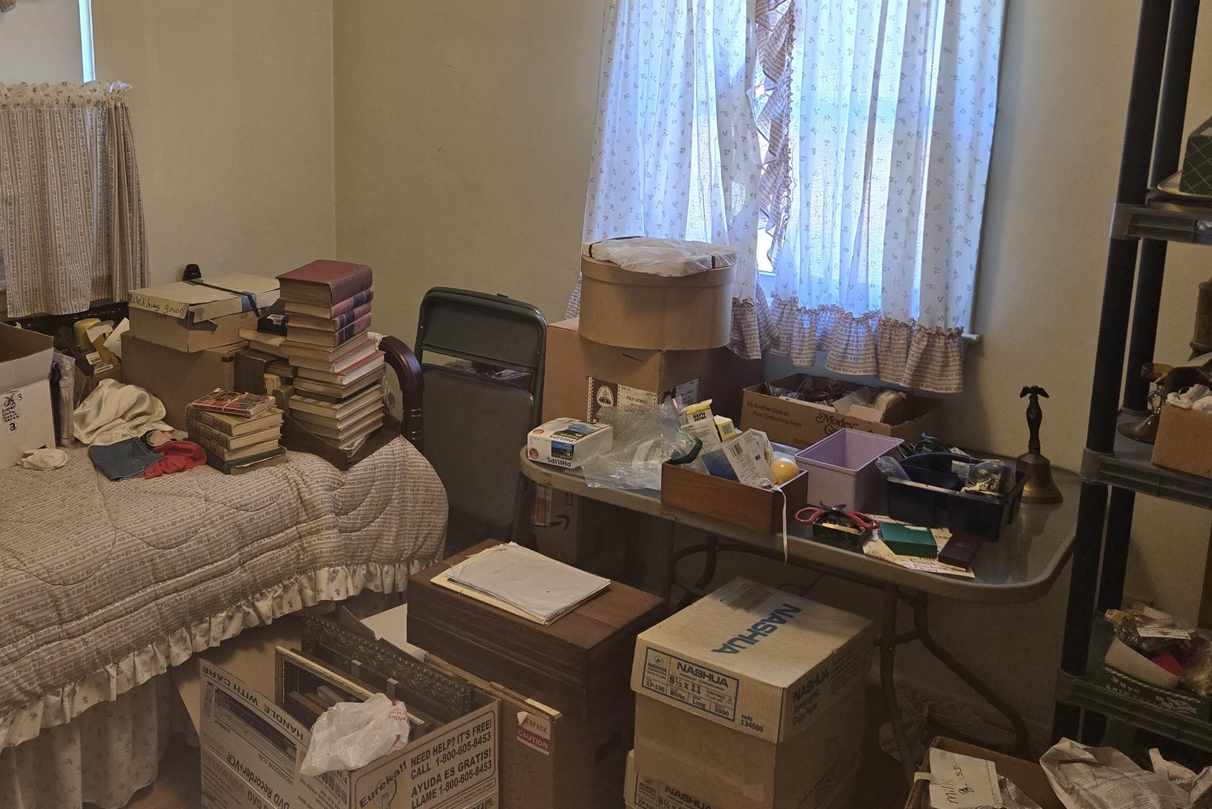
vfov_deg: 38.4
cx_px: 465
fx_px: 1145
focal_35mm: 34
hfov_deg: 55.2
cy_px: 267
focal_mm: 5.4
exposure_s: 1/120
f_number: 1.8
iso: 200
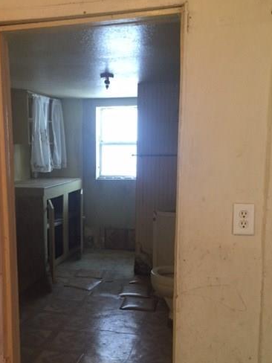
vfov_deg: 48.8
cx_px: 100
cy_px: 212
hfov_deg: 37.5
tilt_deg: -8.1
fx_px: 398
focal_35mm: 38
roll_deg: +1.8
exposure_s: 1/24
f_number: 2.2
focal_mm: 4.15
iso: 250
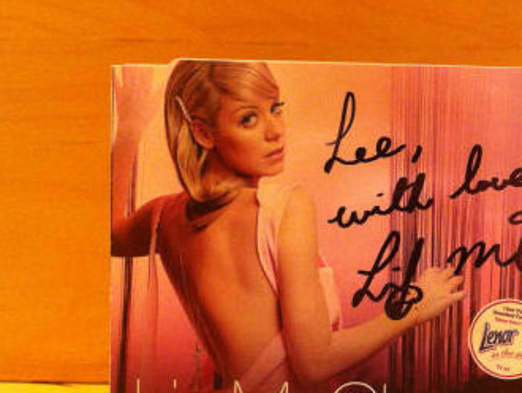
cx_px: 386
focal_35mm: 53
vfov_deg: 27.3
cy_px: 275
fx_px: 800
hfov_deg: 35.4
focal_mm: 3.85
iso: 320
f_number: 2.8
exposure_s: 1/17
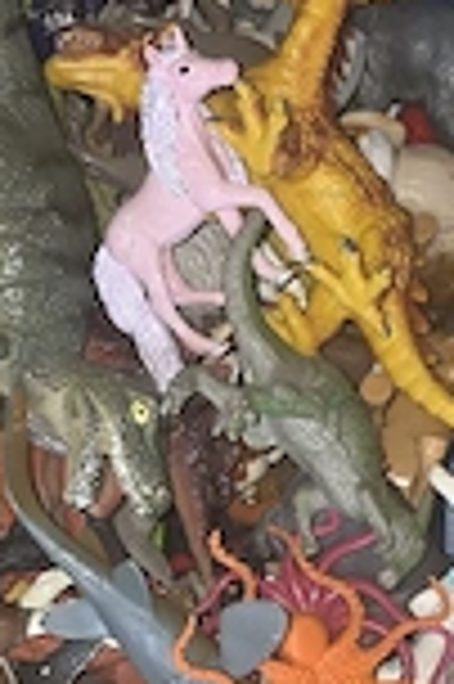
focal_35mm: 63
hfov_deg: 21.5
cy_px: 670
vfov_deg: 29.9
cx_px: 202
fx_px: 1194
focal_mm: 6.3
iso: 64
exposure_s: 1/60.2
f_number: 1.7
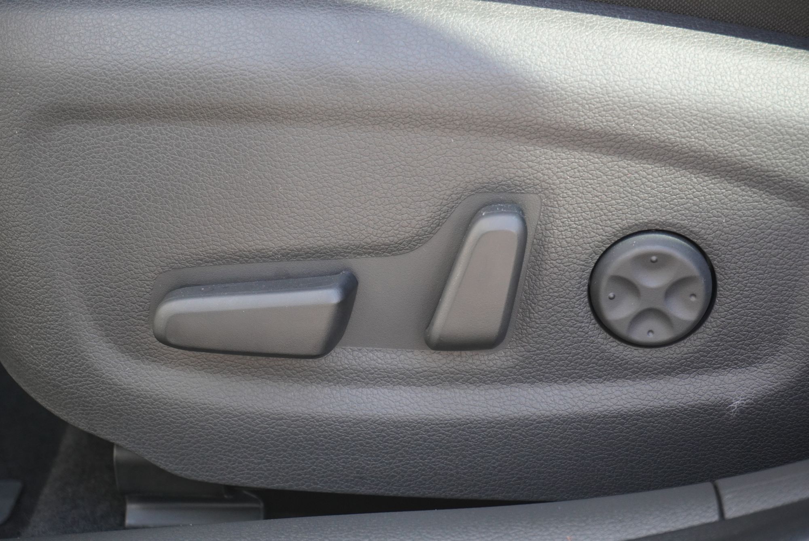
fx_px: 1686
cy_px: 270
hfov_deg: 27.0
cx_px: 404
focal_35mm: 75
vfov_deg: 18.2
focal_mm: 50
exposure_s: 1/80
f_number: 5.6
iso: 1000
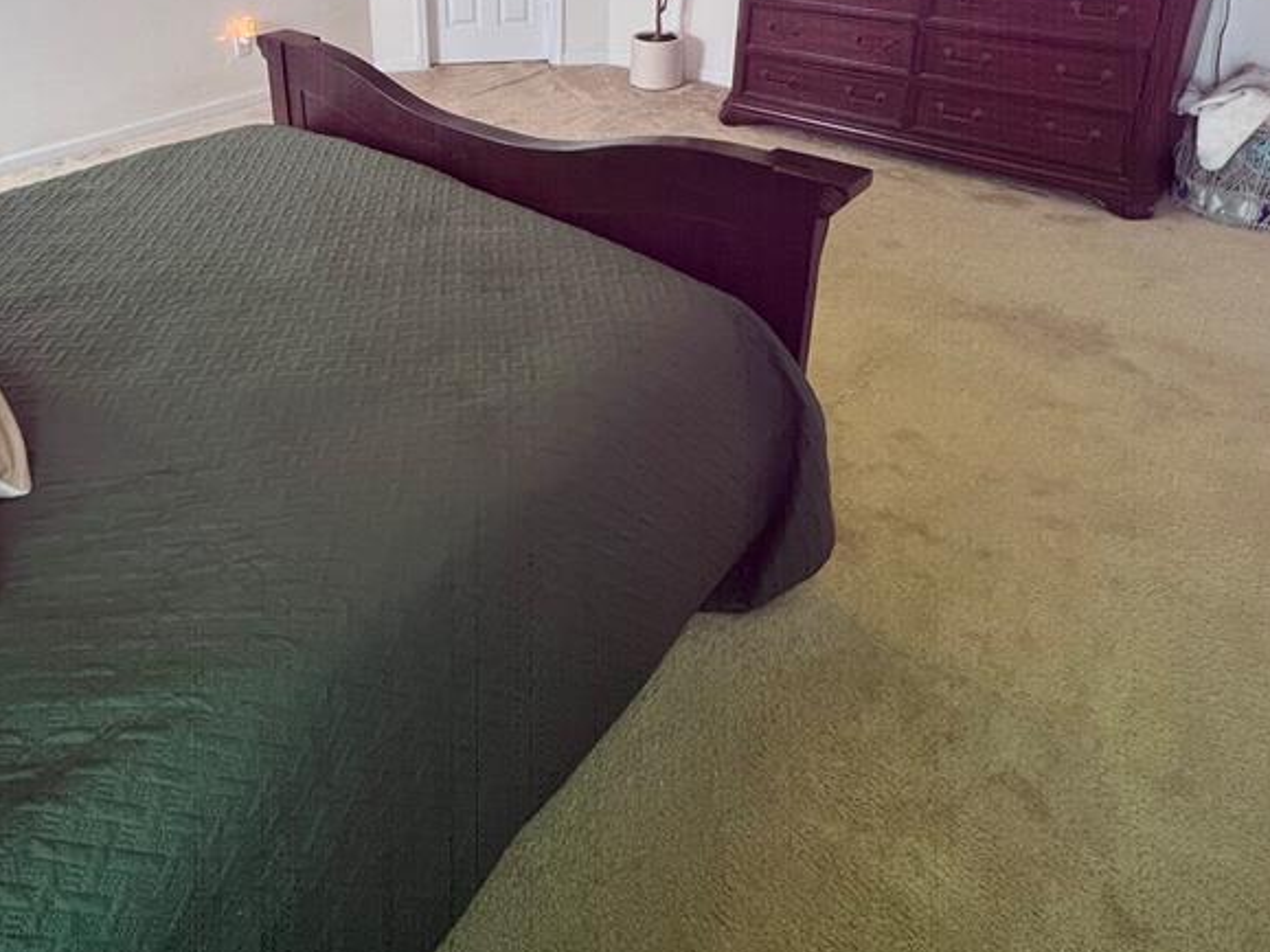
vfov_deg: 53.4
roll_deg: +2.7
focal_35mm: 23
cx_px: 452
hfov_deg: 72.3
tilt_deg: -19.7
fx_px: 844
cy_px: 143
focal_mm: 1.57
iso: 200
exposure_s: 1/60
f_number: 1.8
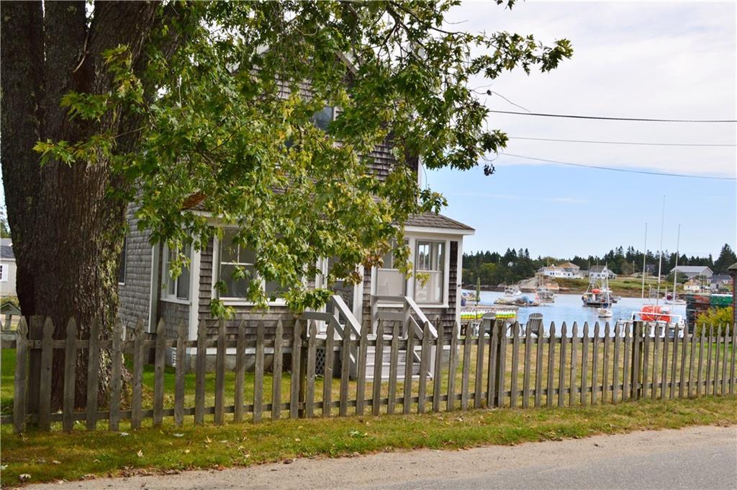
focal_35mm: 39
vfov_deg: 34.1
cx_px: 368
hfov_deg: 49.6
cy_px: 245
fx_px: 797
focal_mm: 26
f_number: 10
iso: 400
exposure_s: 1/320
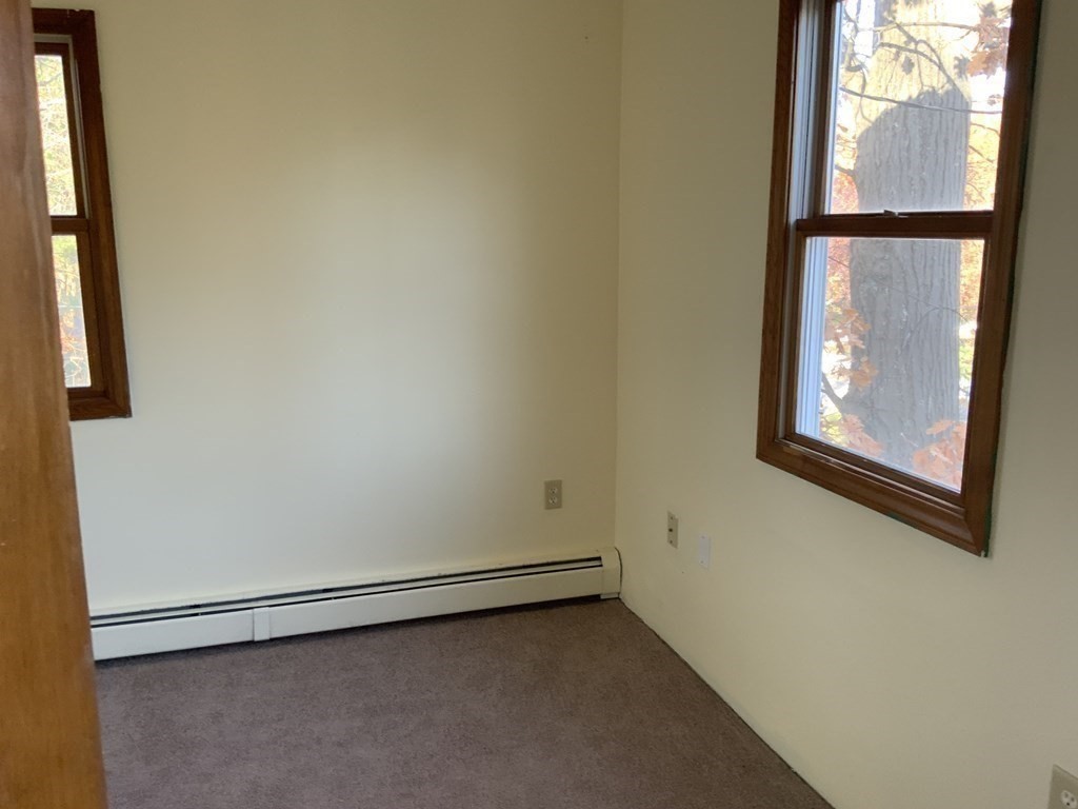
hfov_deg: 61.7
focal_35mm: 29
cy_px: 404
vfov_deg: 48.2
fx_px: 903
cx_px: 539
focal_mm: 3
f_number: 1.8
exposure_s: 1/60
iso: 80
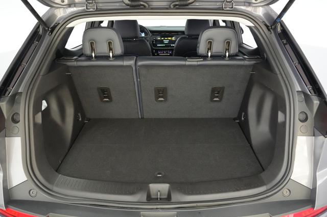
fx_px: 254
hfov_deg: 65.5
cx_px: 164
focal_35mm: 28
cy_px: 108
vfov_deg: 46.4
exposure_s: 1/160
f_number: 3.5
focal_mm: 28
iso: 12800
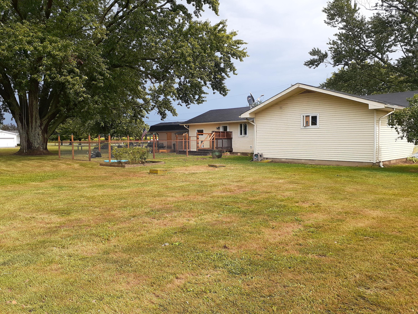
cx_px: 209
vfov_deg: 51.4
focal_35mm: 27
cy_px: 157
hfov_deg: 65.3
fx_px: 326
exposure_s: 1/677
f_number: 1.9
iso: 40
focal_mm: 3.6
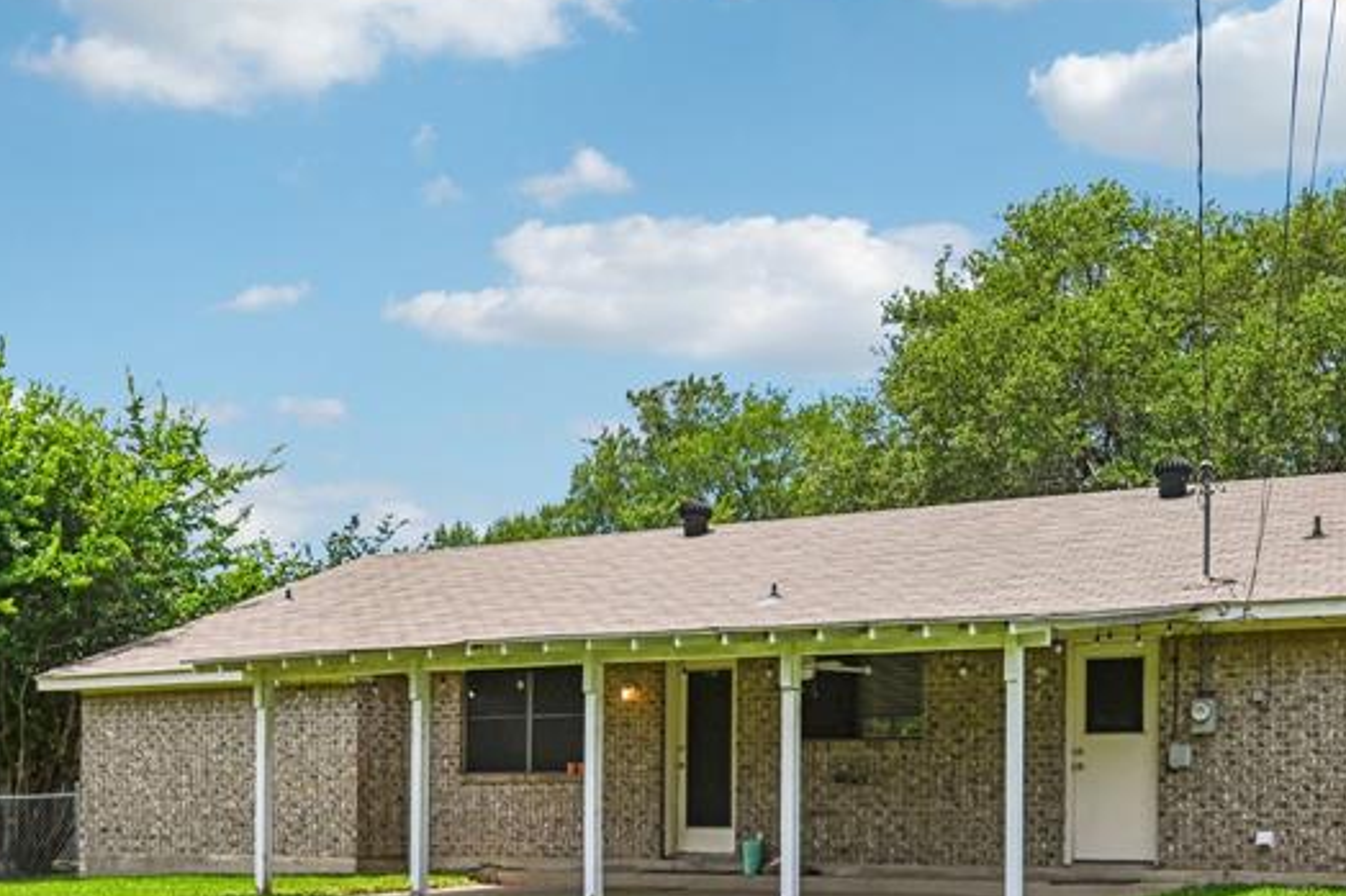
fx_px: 1607
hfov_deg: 44.4
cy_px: 755
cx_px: 956
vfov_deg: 30.2
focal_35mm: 43
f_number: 8
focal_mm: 22
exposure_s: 1/640
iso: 400
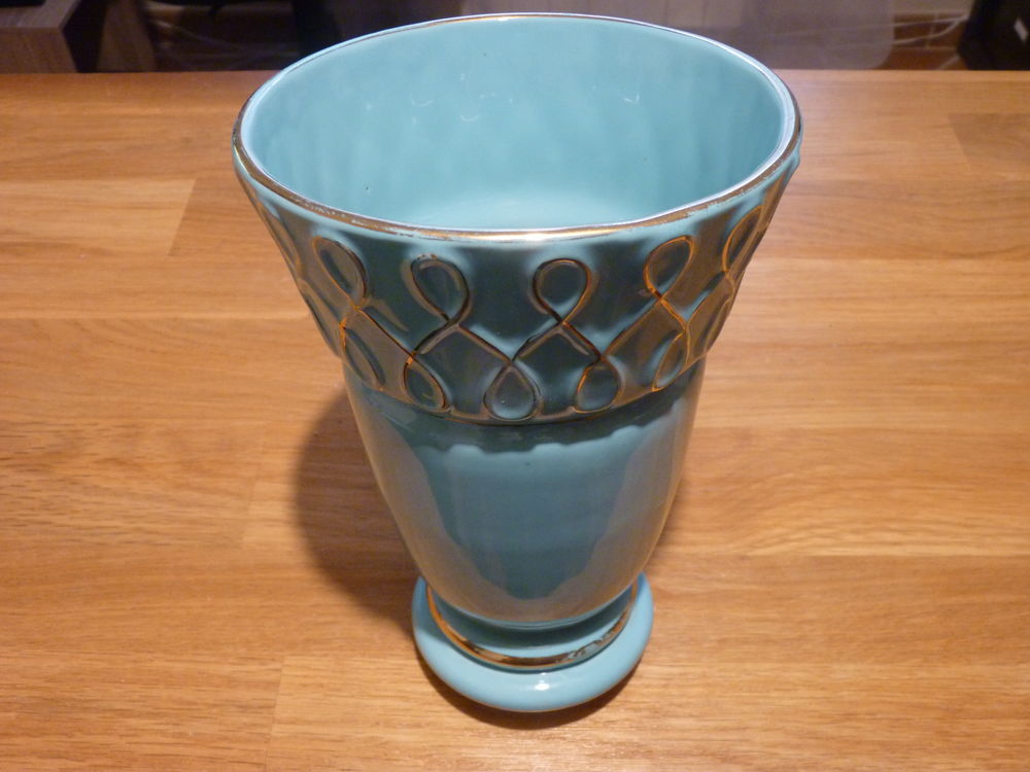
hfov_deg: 56.8
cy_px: 386
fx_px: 952
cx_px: 515
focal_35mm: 32
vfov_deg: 44.2
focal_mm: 5.8
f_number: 3
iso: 400
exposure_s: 1/8
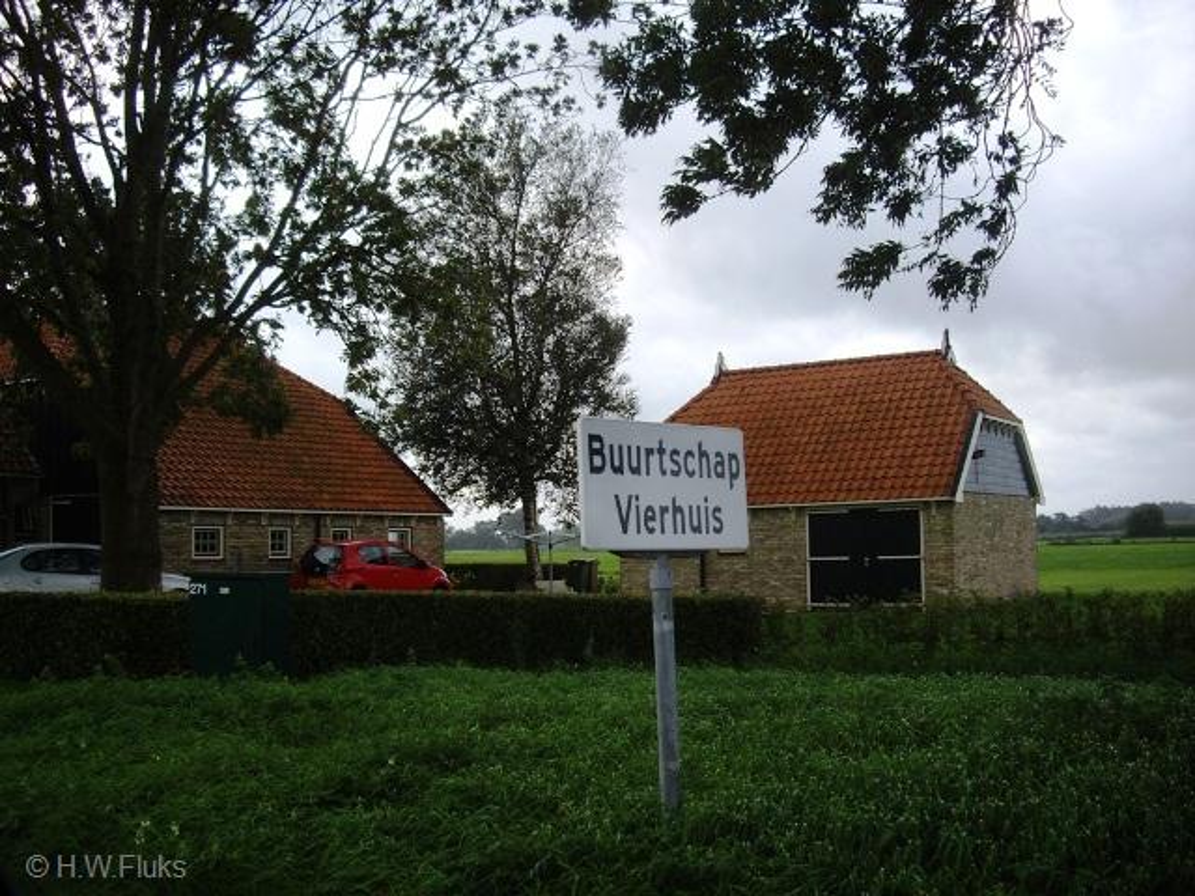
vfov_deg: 37.7
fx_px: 1312
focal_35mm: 38
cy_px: 448
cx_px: 598
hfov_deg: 49.0
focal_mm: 7.9
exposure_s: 1/320
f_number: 2.8
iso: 64
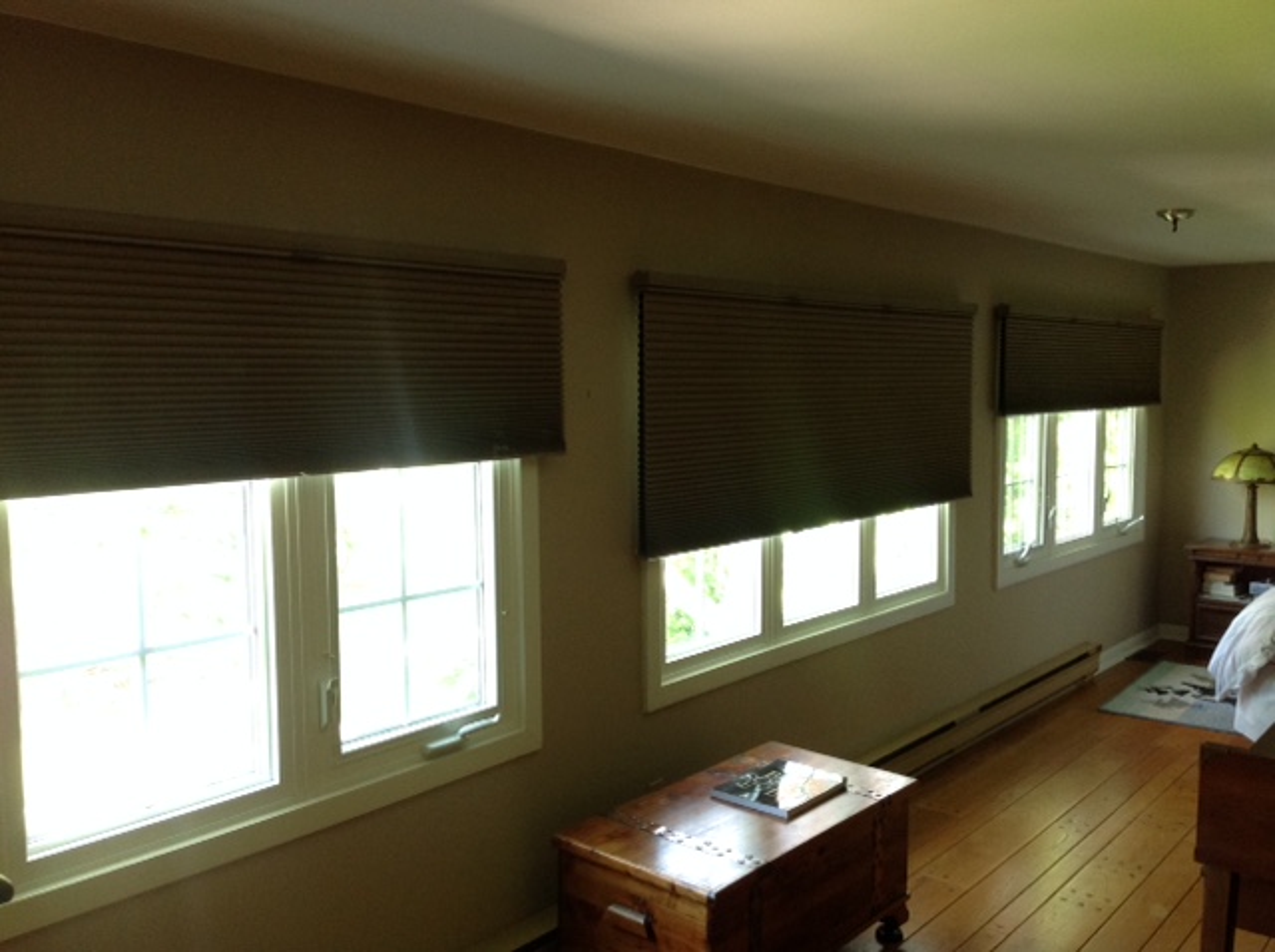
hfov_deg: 52.7
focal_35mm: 35
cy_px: 476
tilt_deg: -4.6
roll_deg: -1.1
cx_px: 638
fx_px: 1287
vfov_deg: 40.6
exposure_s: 1/15
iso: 125
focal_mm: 4.28
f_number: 2.4
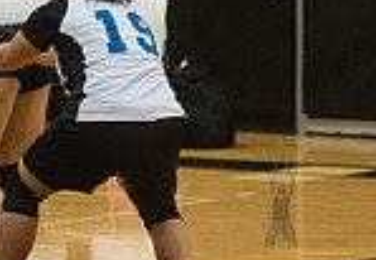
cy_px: -1
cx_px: 81
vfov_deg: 3.8
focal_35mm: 366
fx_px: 3866
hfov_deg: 5.6
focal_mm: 80
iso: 5000
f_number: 3.2
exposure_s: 1/400
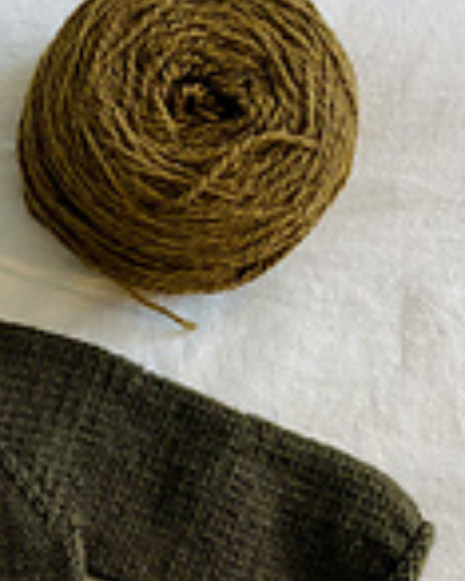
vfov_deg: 21.0
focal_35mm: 87
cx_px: -246
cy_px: 623
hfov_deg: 16.1
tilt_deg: -81.0
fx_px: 1495
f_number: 1.6
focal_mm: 4.2
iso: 125
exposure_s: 1/120
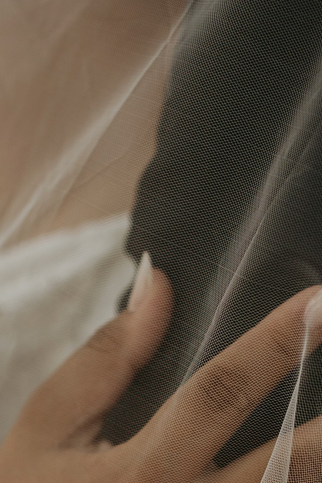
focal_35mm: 128
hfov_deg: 10.7
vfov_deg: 14.8
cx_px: 225
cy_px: 748
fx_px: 1717
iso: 125
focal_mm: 35
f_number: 1.8
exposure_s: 1/1600
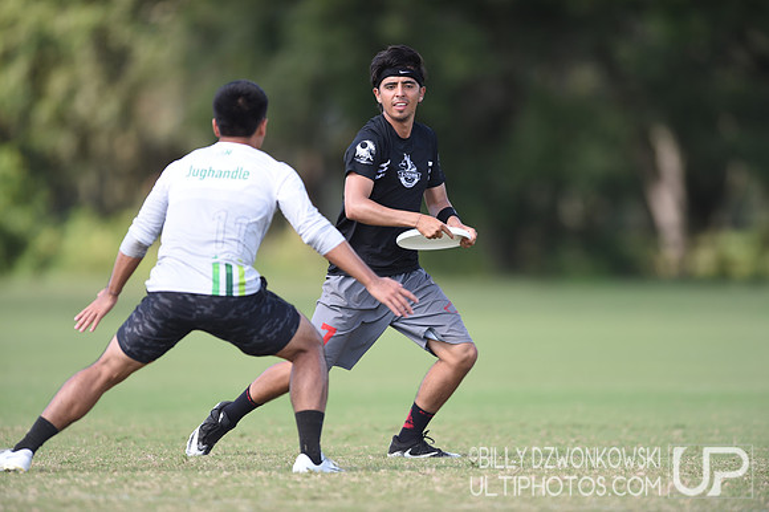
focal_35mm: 400
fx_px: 8539
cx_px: 384
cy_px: 256
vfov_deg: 3.4
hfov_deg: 5.2
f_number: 2.8
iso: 200
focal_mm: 400
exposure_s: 1/1000
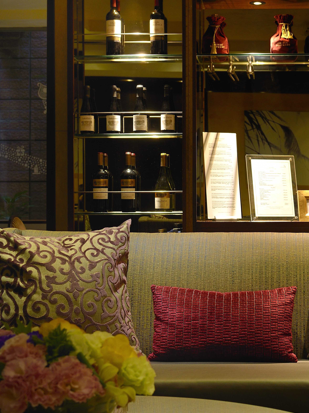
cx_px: 260
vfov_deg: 24.8
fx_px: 937
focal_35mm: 79
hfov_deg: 18.5
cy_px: 206
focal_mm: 35
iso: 100
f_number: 5
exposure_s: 1/1.3
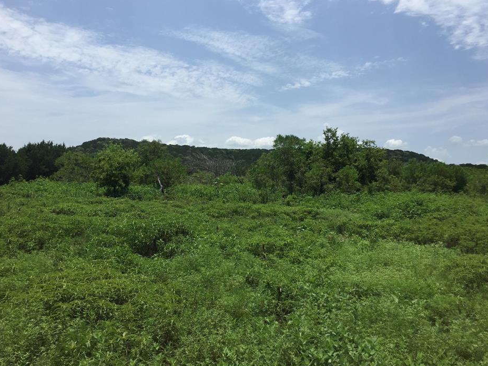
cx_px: 233
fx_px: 451
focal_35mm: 32
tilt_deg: +2.6
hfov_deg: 56.8
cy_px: 175
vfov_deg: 44.1
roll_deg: -2.6
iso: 32
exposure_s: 1/2825
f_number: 2.2
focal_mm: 4.15
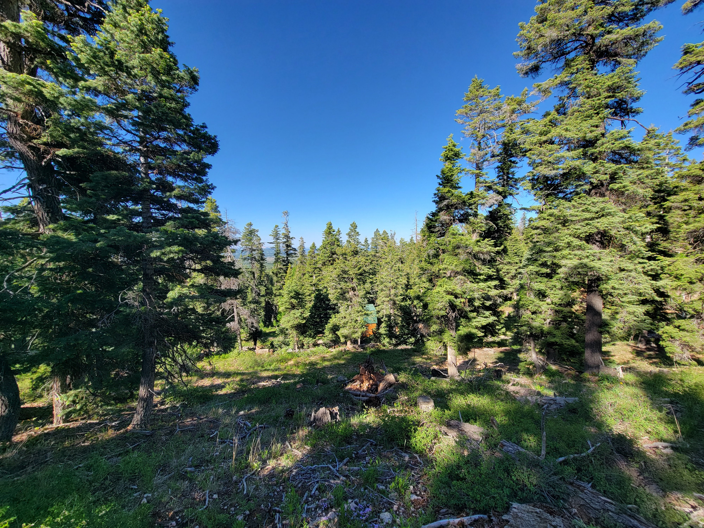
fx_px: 264
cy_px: 264
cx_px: 352
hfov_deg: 106.2
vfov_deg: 89.9
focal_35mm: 13
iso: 50
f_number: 2.2
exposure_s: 1/661
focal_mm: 2.2
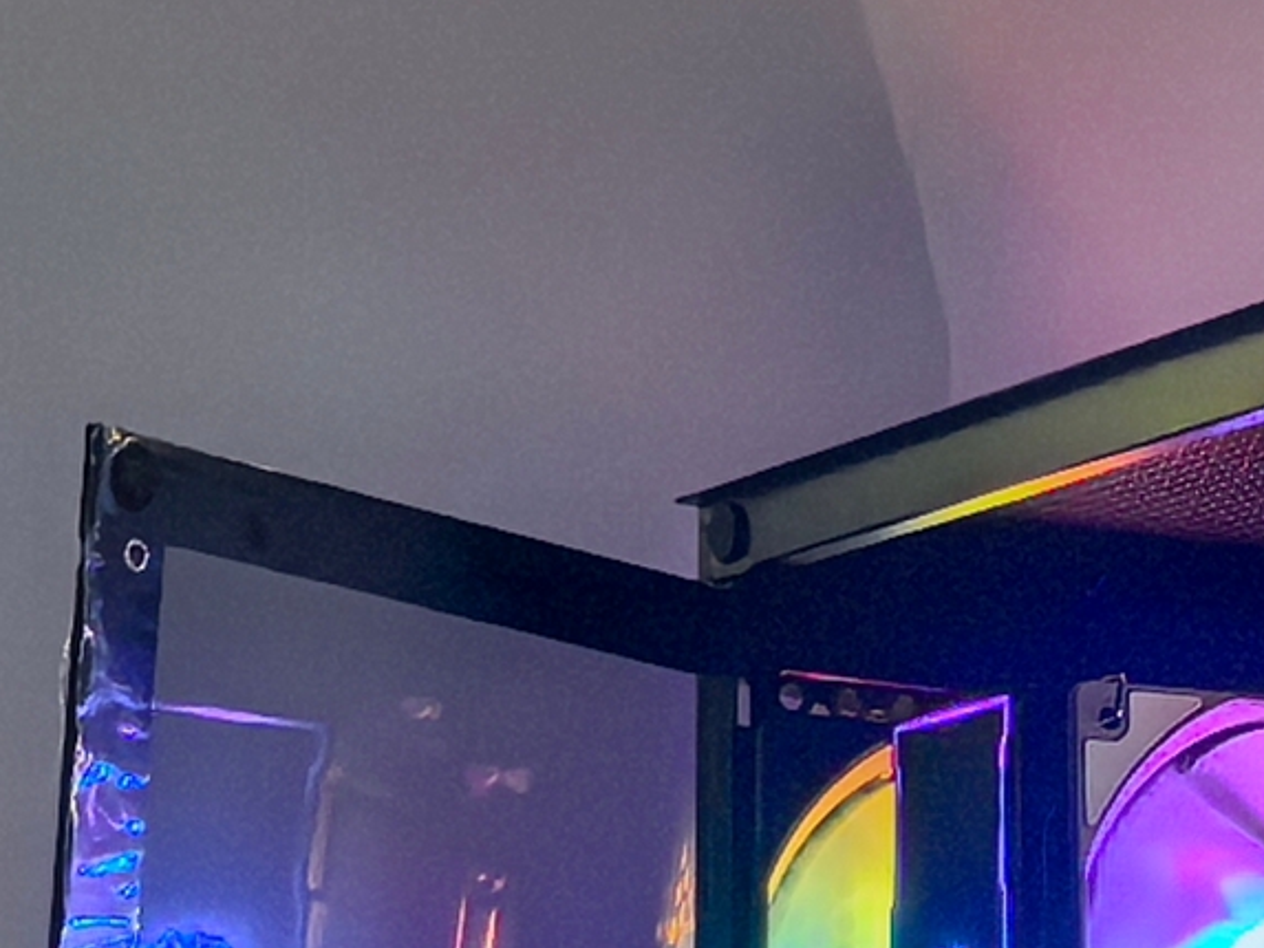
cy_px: 1327
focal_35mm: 181
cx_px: 1407
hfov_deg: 10.8
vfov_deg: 8.1
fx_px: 6611
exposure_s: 1/180
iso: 1250
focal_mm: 8.5
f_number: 1.6
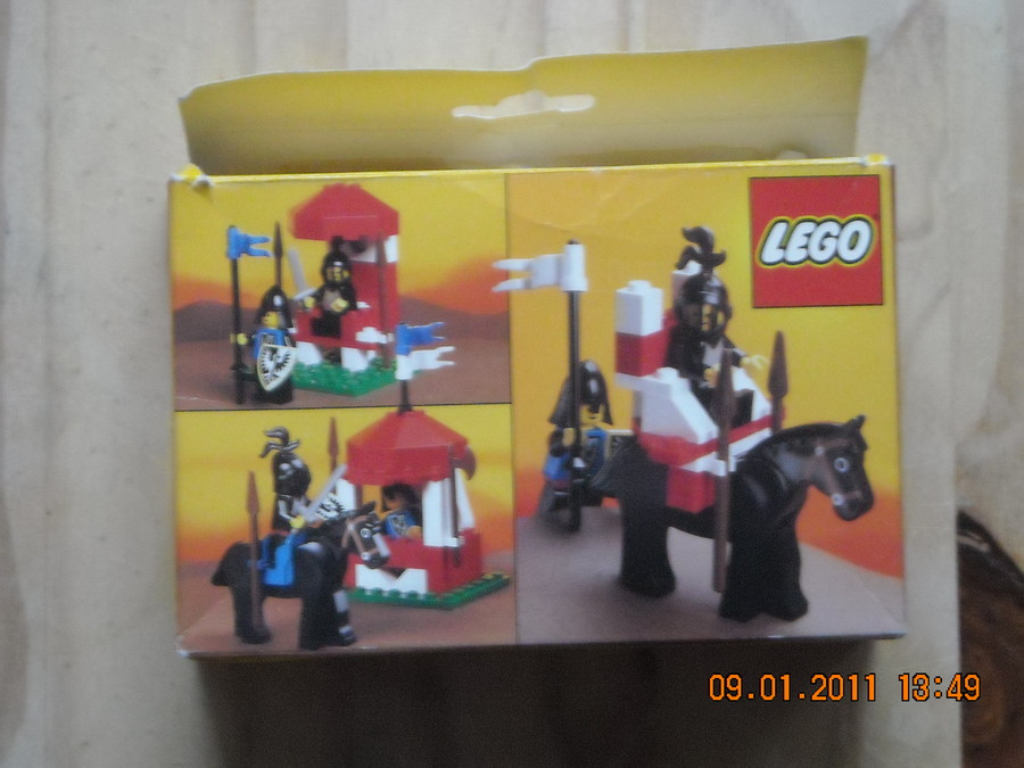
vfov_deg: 14.1
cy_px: 384
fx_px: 3106
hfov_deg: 18.7
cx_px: 512
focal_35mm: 105
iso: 800
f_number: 4.7
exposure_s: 1/22
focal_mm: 17.1
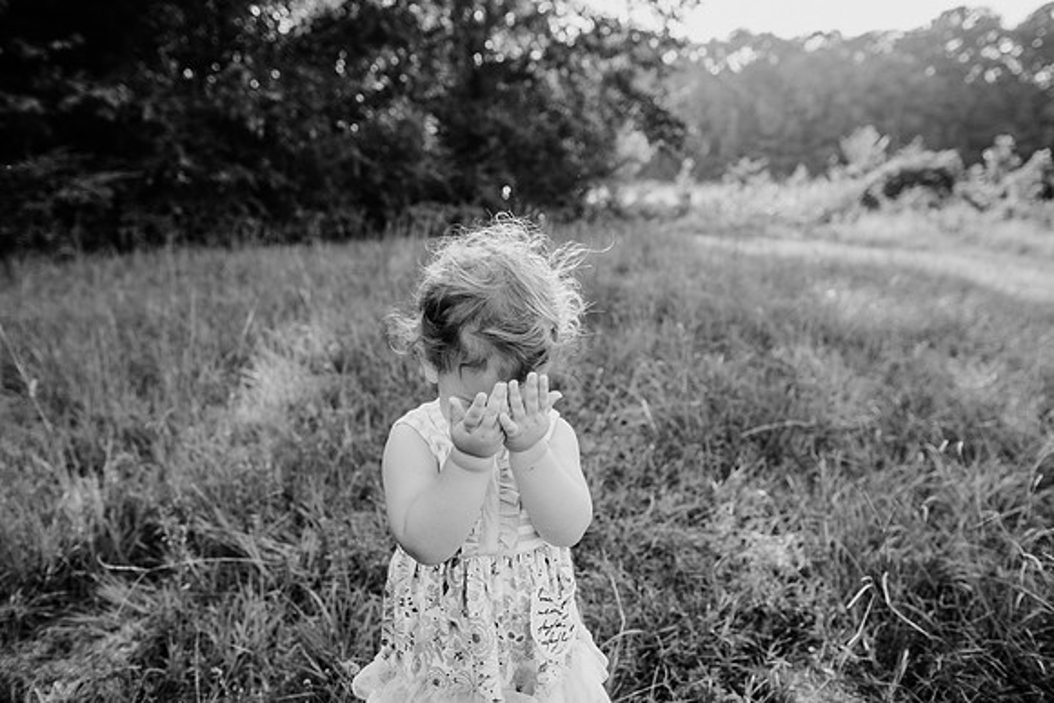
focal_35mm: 24
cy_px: 352
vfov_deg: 53.2
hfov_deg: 73.7
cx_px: 527
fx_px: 703
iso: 200
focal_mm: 24
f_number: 3.5
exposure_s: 1/640
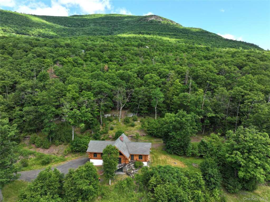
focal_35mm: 24
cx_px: 135
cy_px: 101
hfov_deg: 71.6
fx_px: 187
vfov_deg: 56.8
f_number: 2.8
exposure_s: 1/1250
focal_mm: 12.29
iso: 190
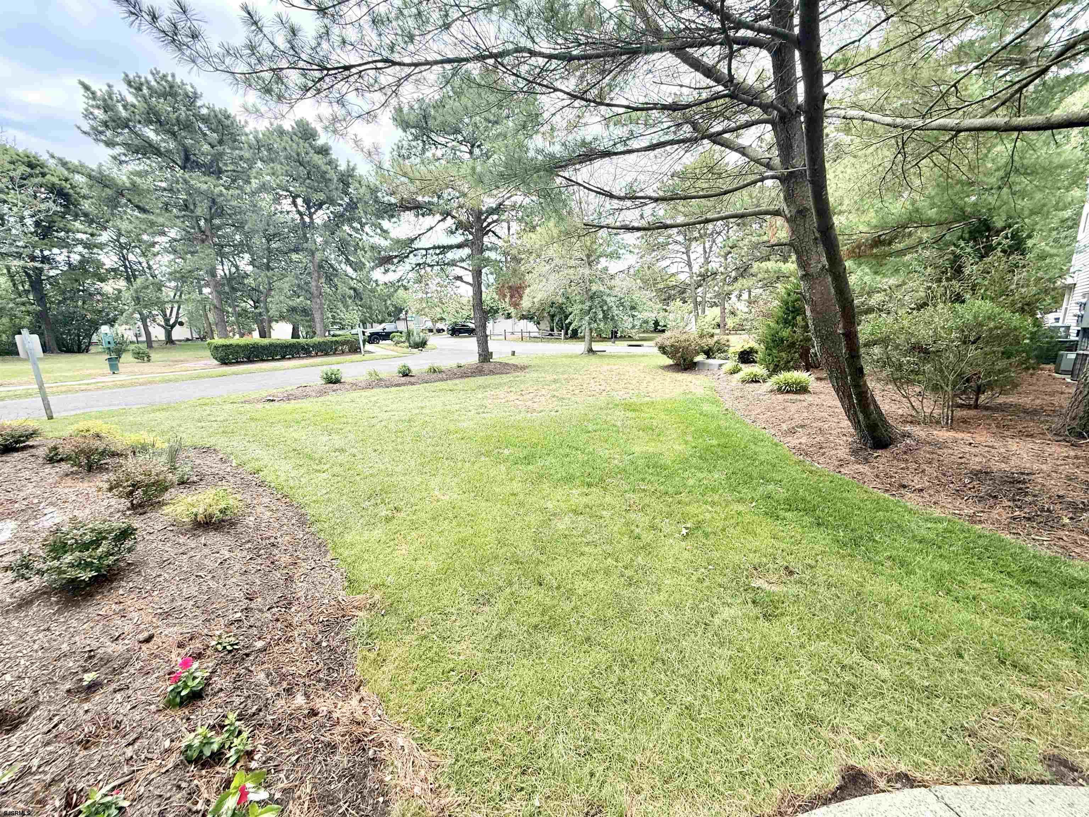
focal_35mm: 14
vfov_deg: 85.7
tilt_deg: -10.4
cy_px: 408
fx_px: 440
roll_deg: +0.5
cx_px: 544
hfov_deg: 102.1
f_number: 2.2
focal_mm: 2.22
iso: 64
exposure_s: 1/574
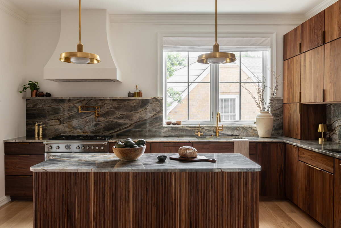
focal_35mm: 29
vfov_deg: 45.0
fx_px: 275
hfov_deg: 63.7
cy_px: 114
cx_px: 170
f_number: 7.1
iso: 160
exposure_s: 1.6
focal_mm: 29
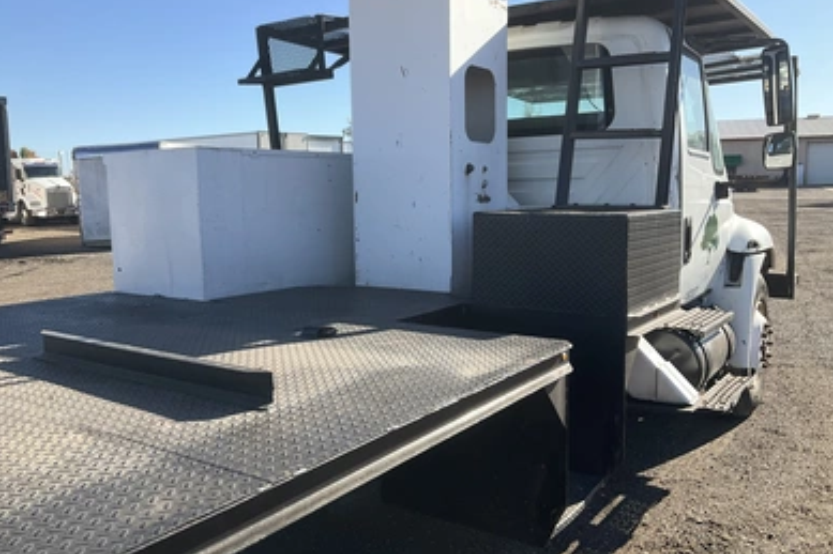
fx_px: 717
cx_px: 422
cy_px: 261
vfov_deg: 42.3
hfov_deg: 60.3
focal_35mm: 31
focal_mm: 3
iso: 25
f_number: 1.8
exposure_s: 1/1168
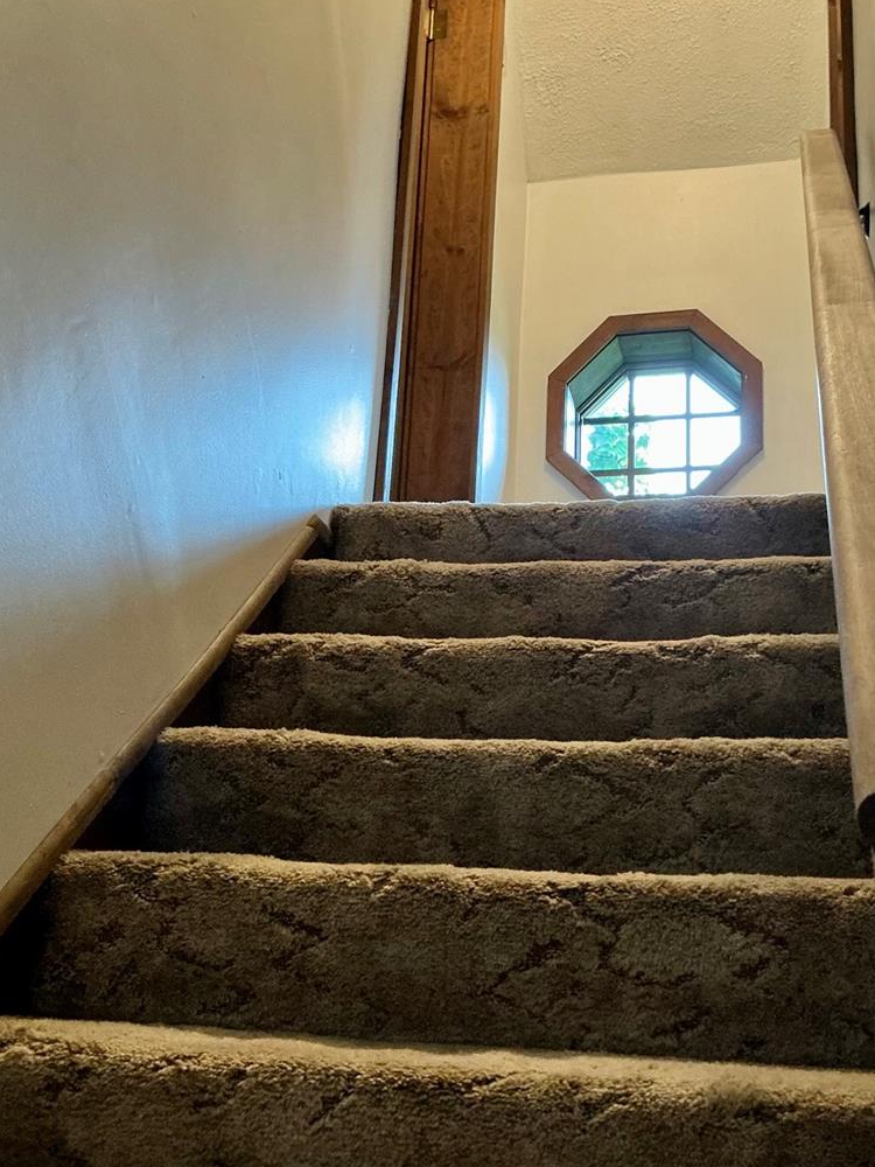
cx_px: 412
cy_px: 606
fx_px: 1449
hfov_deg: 33.6
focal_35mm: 43
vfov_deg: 43.8
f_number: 1.8
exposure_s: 1/30
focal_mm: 3
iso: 250
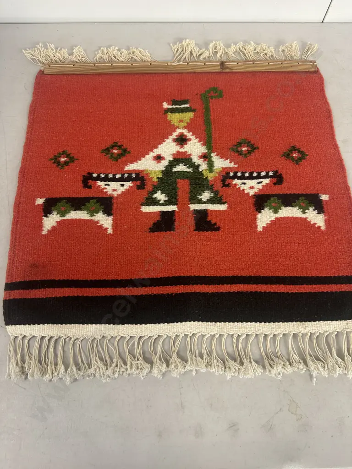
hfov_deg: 56.8
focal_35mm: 24
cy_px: 234
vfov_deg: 71.6
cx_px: 176
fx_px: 325
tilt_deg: -70.8
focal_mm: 6.86
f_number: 1.78
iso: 160
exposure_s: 1/50
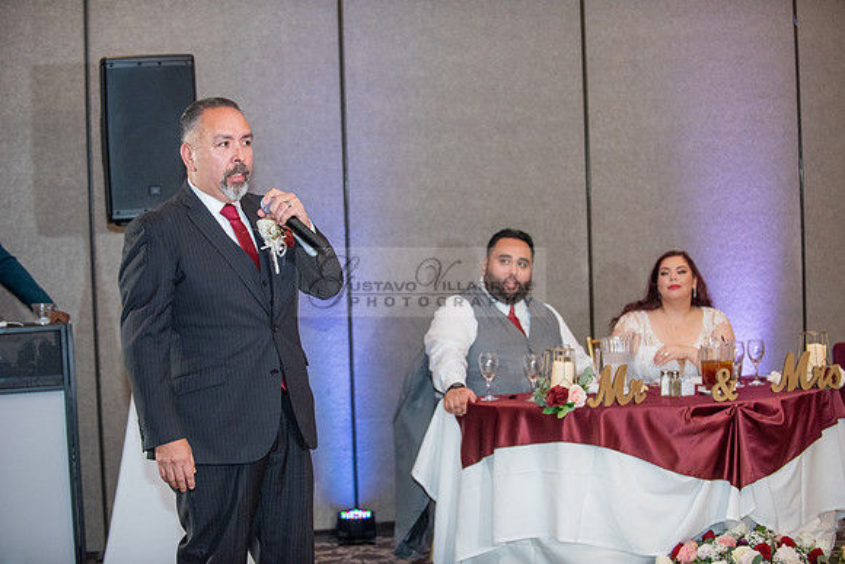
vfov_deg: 19.5
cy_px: 282
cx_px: 422
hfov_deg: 28.8
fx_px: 1643
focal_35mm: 70
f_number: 2.8
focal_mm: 70
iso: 3200
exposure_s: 1/250
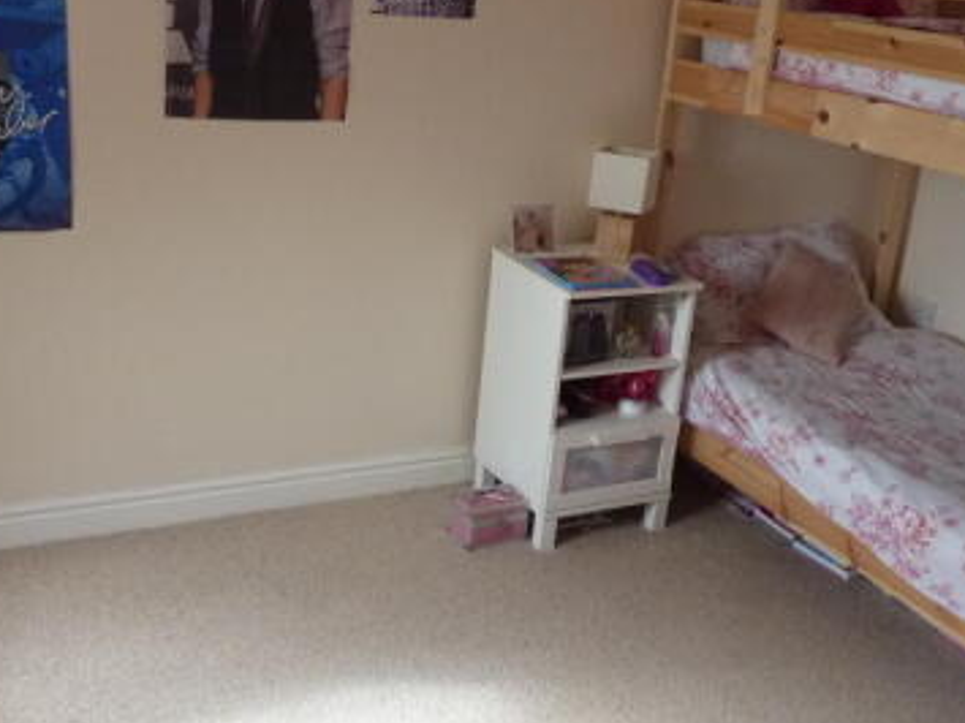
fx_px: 1143
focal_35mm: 41
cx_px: 447
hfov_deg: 45.8
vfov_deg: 35.1
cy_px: 338
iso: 320
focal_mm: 4.1
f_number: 3.3
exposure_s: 1/30
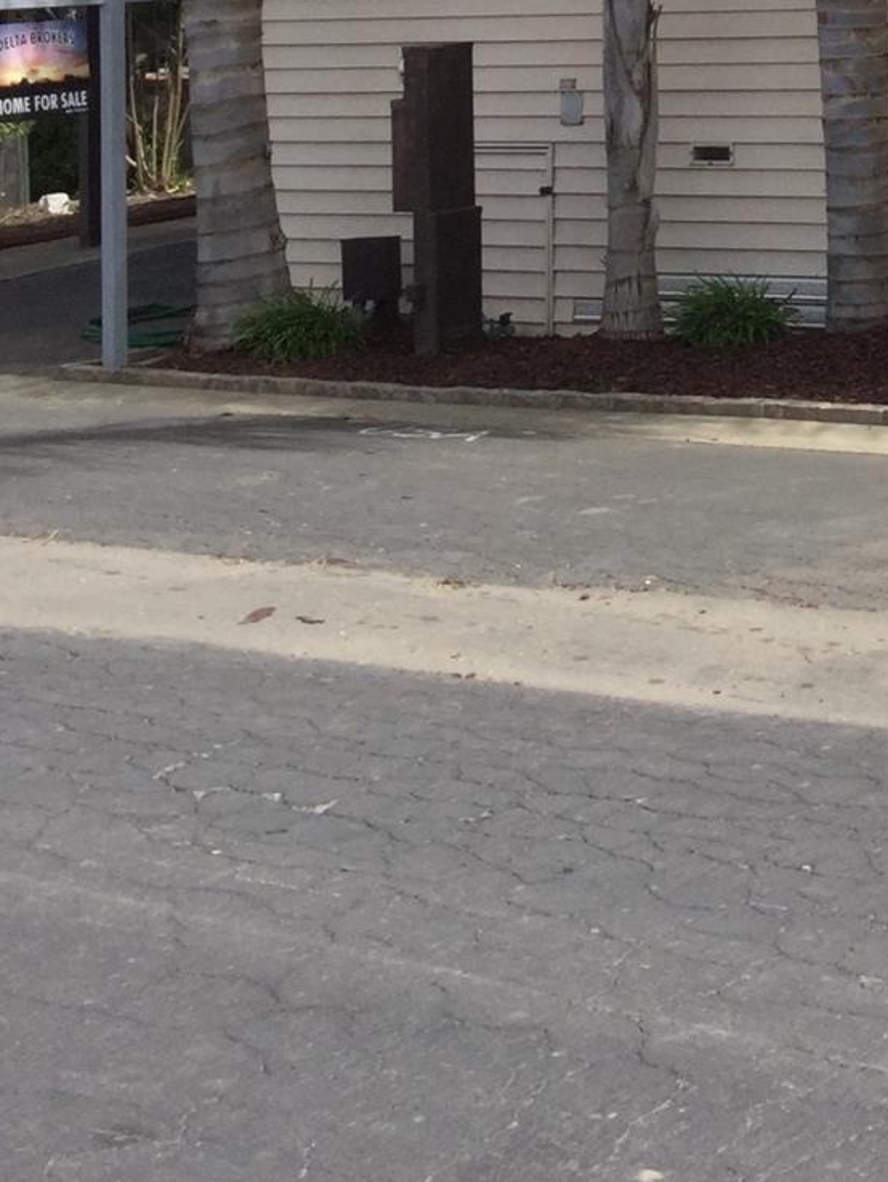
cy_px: -247
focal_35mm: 84
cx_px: 1122
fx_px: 2871
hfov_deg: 16.7
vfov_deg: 21.6
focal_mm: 3.3
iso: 25
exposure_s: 1/1314
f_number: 2.4
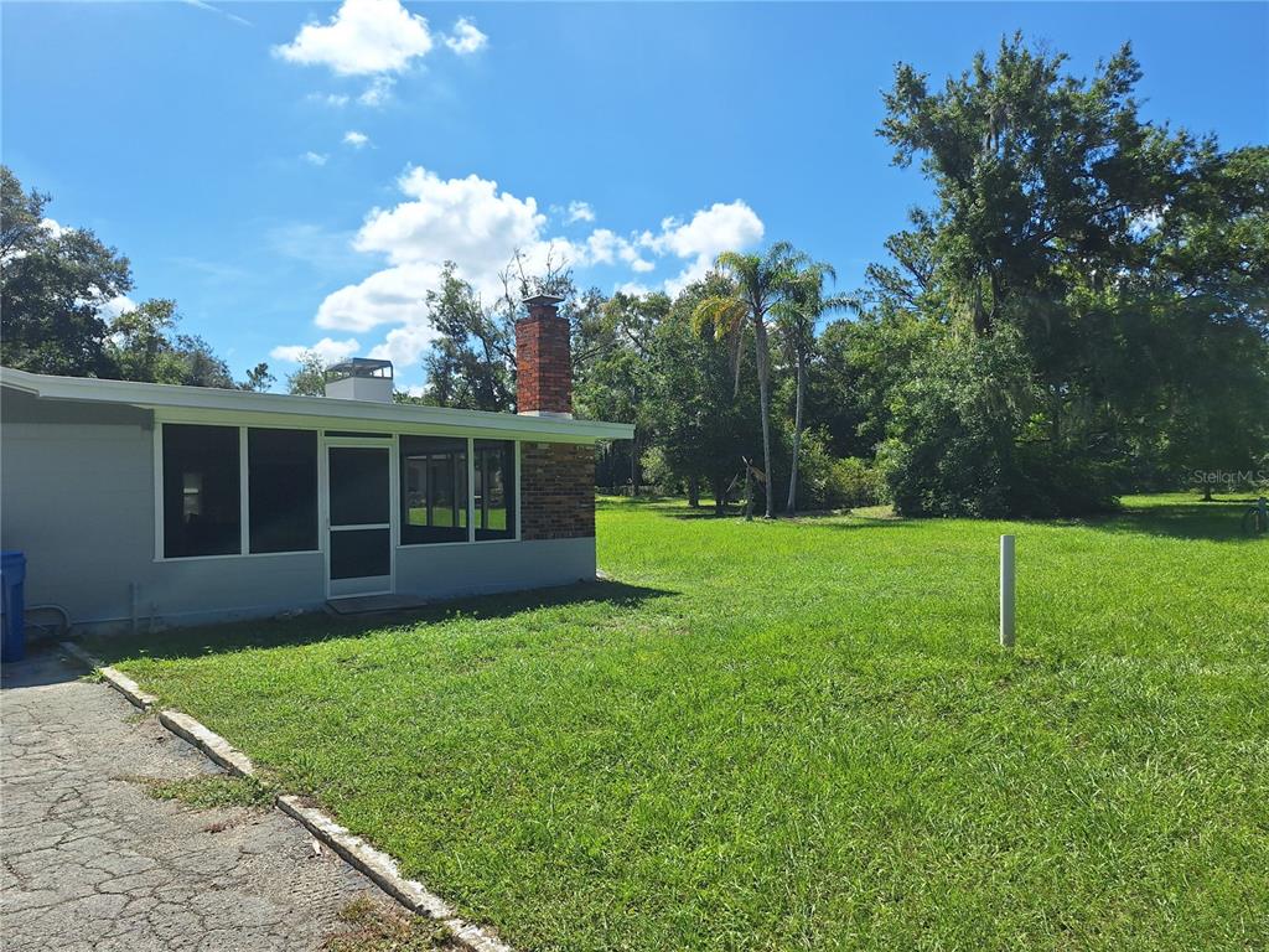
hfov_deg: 73.9
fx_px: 843
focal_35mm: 23
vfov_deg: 58.9
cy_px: 476
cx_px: 634
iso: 40
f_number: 1.8
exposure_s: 1/4149
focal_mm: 5.54
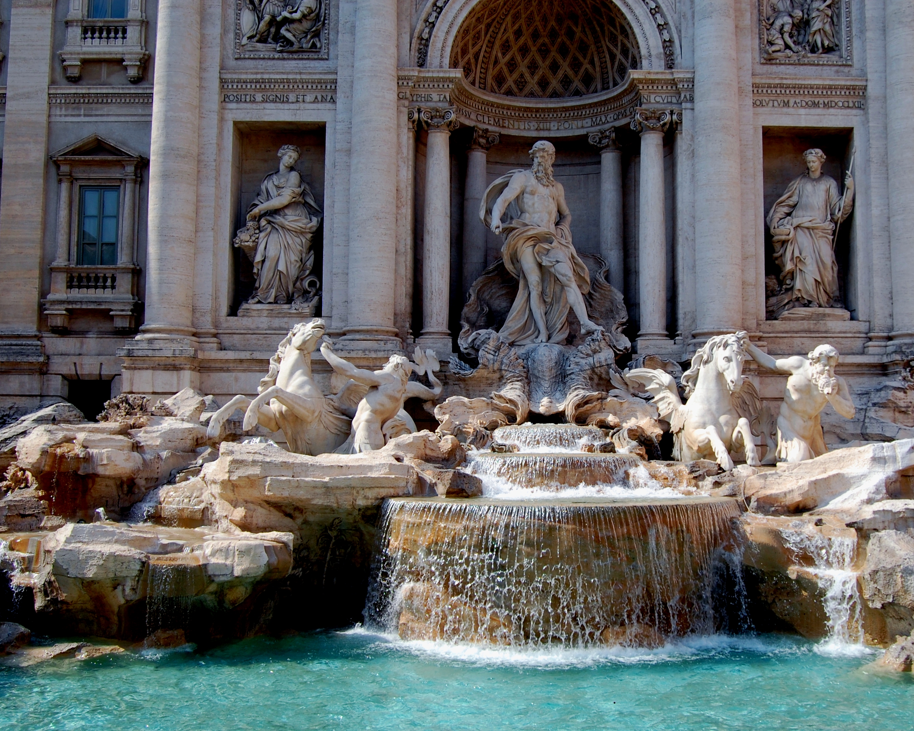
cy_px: 364
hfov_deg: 46.1
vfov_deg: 37.7
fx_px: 1070
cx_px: 529
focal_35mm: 40
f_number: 9
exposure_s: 1/320
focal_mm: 23
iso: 200
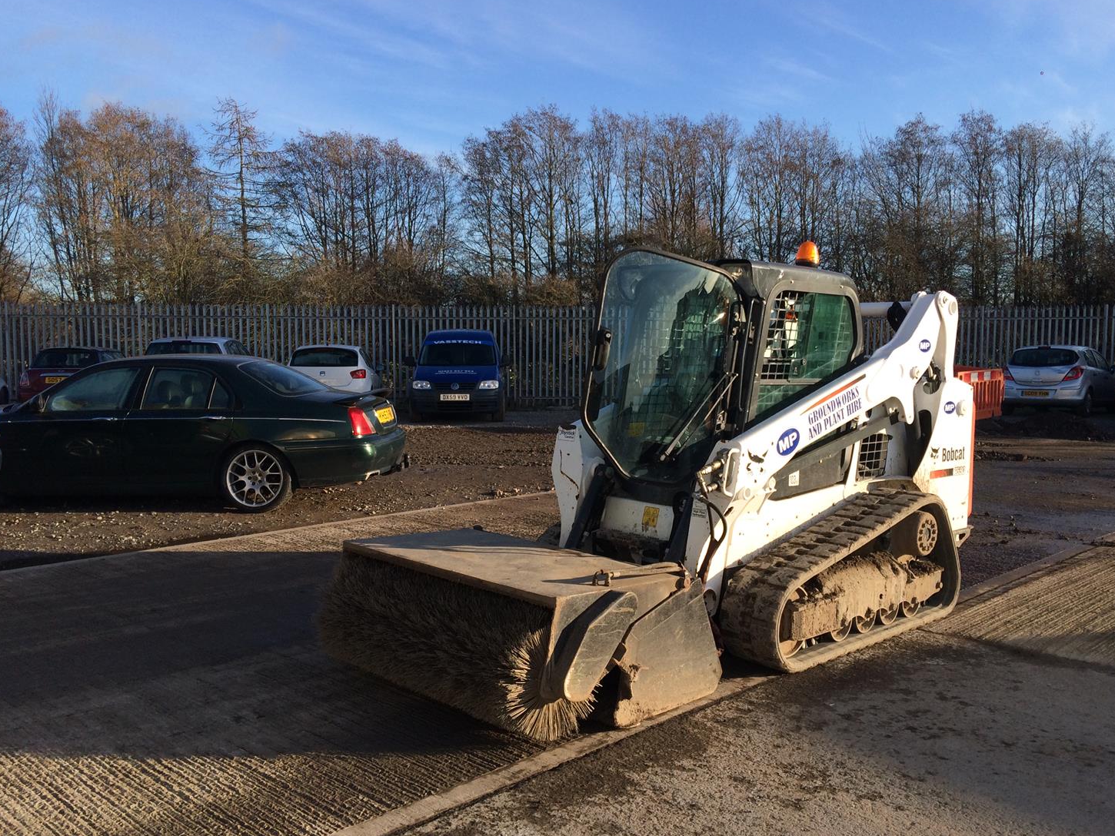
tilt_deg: -5.7
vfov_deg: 44.2
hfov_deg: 56.8
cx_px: 585
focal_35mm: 32
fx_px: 1031
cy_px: 426
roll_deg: +0.0
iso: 32
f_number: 2.2
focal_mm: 4.15
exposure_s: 1/1026
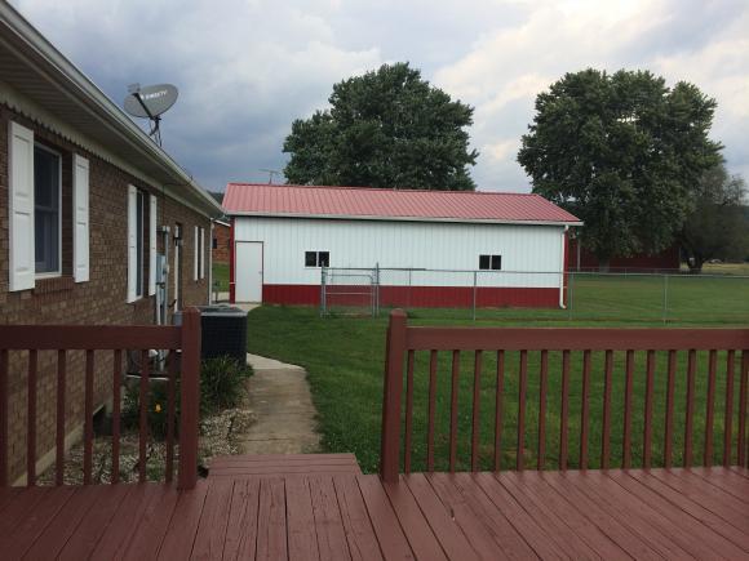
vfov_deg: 48.2
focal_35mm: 29
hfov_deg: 61.7
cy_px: 280
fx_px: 627
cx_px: 374
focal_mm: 4.15
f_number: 2.2
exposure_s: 1/1786
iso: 32
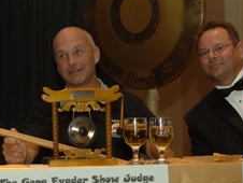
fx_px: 963
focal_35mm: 137
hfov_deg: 14.4
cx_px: 86
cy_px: 97
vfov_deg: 10.8
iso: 320
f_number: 4
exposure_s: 1/60
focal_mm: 48
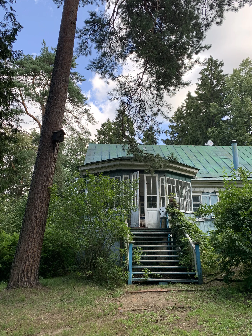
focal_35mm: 26
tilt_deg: +17.6
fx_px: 252
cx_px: 126
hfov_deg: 53.1
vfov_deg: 67.3
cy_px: 168
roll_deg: -0.6
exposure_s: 1/279
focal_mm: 4.25
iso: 25
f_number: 1.8
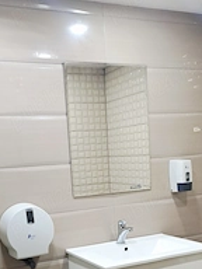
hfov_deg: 28.0
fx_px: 405
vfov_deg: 35.4
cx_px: 104
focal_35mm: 52
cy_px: 224
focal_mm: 4.65
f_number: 1.8
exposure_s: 1/60.2
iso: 320
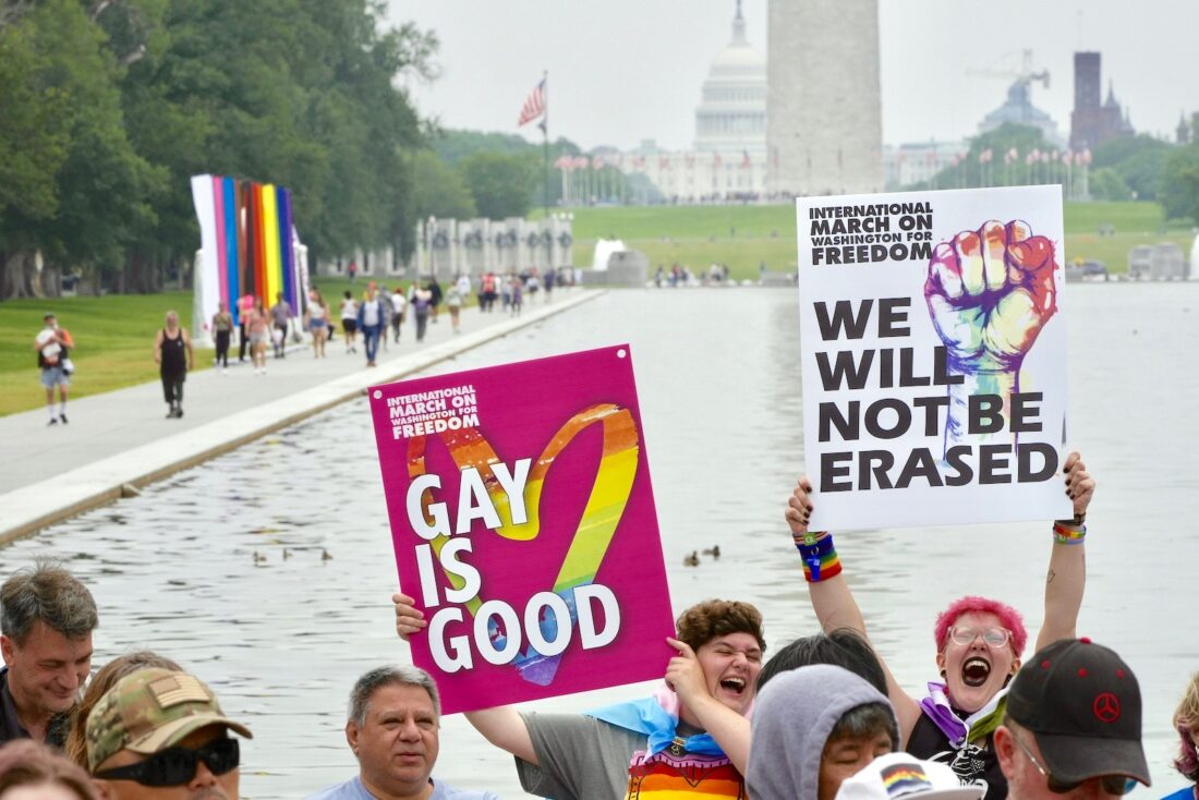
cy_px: 400
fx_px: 7928
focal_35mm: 238
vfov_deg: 5.8
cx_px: 600
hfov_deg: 8.6
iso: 400
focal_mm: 238
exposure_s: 1/250
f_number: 20
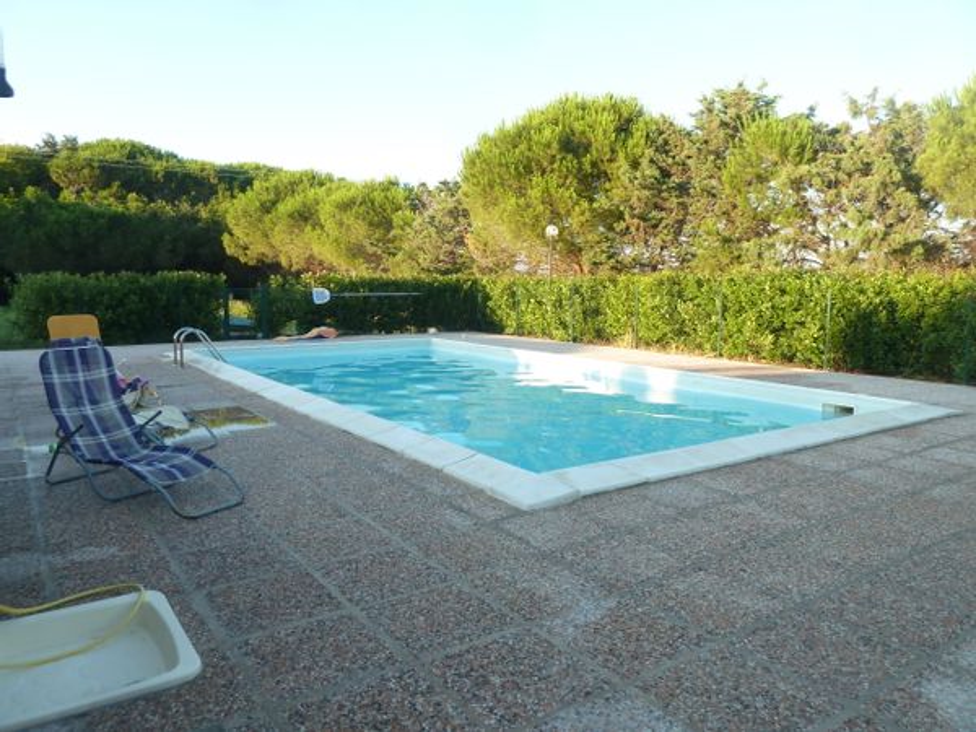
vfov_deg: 54.9
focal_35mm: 25
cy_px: 366
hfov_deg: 69.4
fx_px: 705
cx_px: 488
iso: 80
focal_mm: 4.1
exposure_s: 1/100
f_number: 3.5
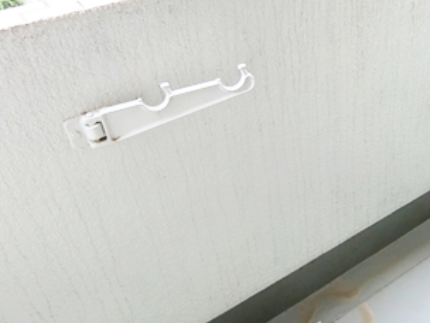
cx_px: 321
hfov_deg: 45.2
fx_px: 497
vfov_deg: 35.9
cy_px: 146
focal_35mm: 40
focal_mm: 4.06
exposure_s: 1/125
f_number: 2.7
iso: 80
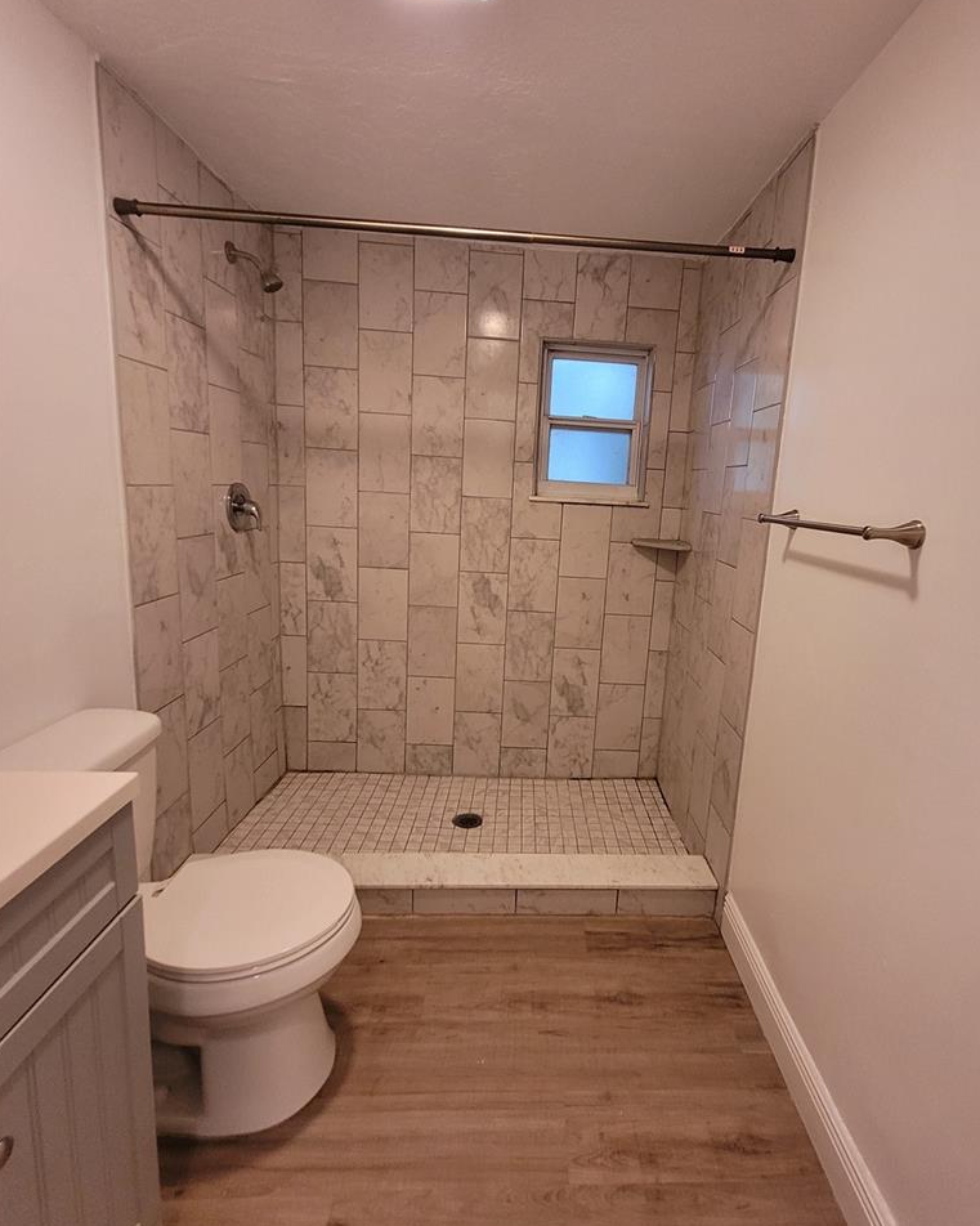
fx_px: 580
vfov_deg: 93.1
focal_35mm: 16
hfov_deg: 79.7
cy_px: 591
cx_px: 572
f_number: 2.2
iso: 250
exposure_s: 1/60
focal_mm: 1.74
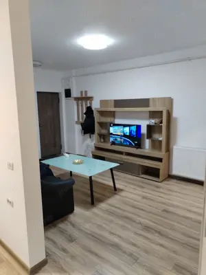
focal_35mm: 29
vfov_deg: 61.7
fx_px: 230
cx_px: 103
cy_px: 138
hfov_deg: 48.2
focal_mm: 4.75
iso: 451
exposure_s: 1/30
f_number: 1.8
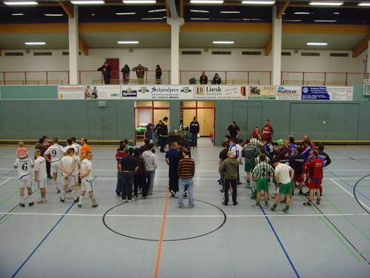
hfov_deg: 47.9
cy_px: 139
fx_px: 417
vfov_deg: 36.8
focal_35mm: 39
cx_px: 185
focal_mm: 6.6
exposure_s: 1/20
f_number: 3.5
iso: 200
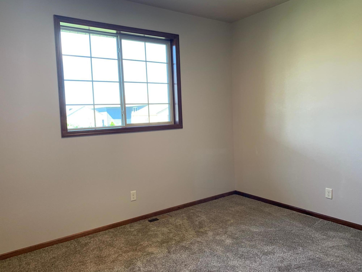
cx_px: 181
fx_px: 272
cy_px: 136
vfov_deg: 53.1
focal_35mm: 26
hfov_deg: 67.3
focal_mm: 4.25
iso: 80
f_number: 1.8
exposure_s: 1/60
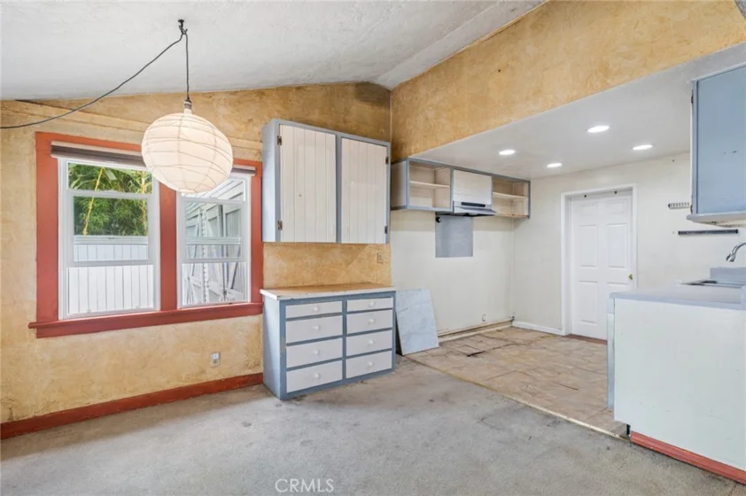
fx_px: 331
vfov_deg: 73.7
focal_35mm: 16
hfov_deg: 96.8
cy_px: 248
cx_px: 373
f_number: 9
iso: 200
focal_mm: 16
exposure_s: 1/10
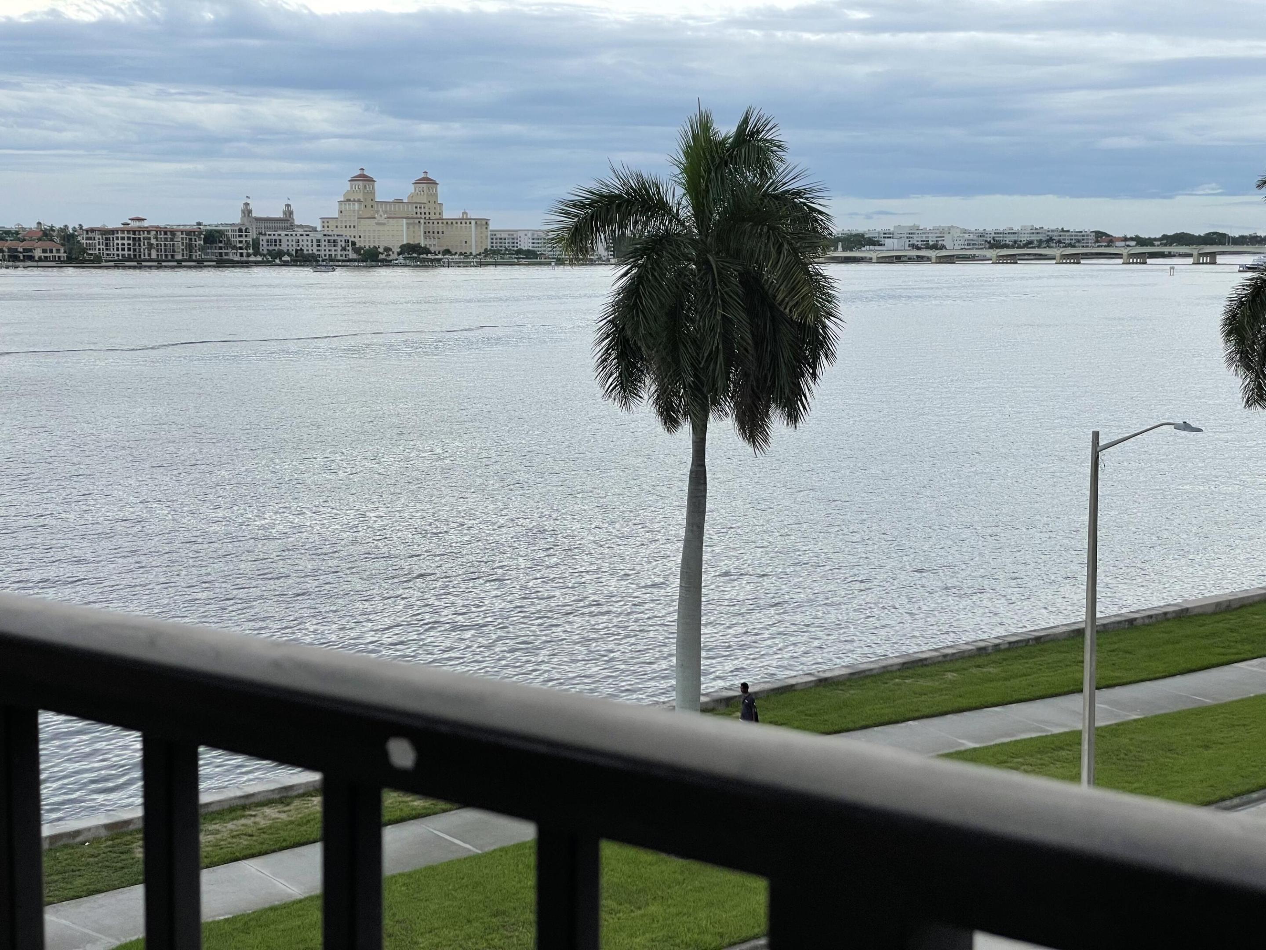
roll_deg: +0.4
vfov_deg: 28.0
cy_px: 475
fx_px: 1902
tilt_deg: -6.9
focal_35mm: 52
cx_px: 633
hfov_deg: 36.8
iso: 25
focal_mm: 6
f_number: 2
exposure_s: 1/400
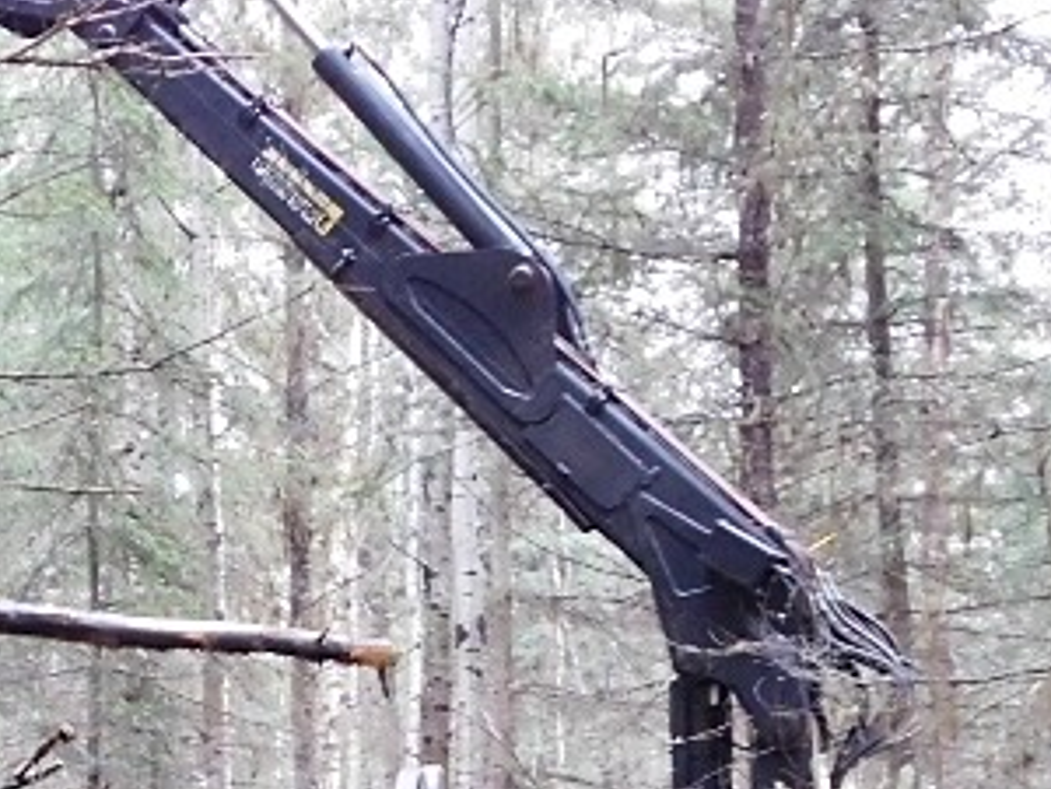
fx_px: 4554
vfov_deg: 9.8
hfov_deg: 13.1
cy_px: 838
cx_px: 291
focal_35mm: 150
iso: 400
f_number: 3.7
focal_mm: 8
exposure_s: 1/15
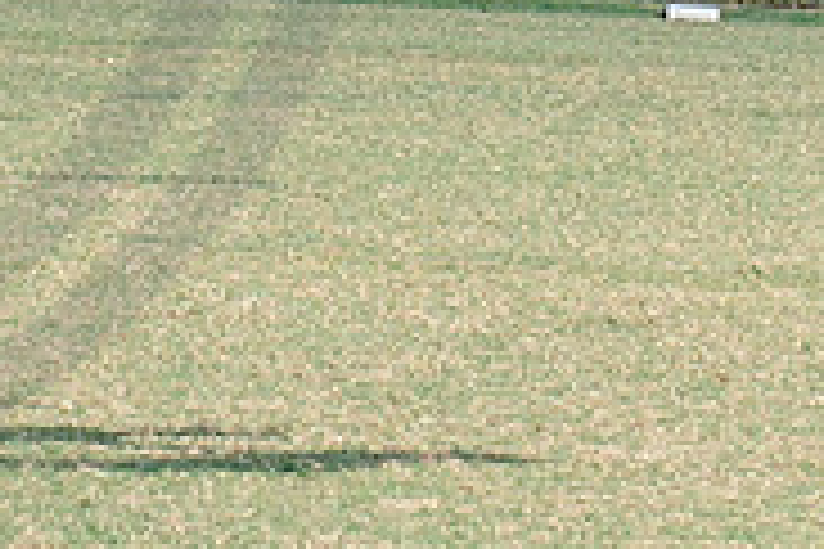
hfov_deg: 2.9
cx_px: -258
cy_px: -251
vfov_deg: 2.0
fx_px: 16113
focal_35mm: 704
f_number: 5.6
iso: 250
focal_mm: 70
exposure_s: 1/800
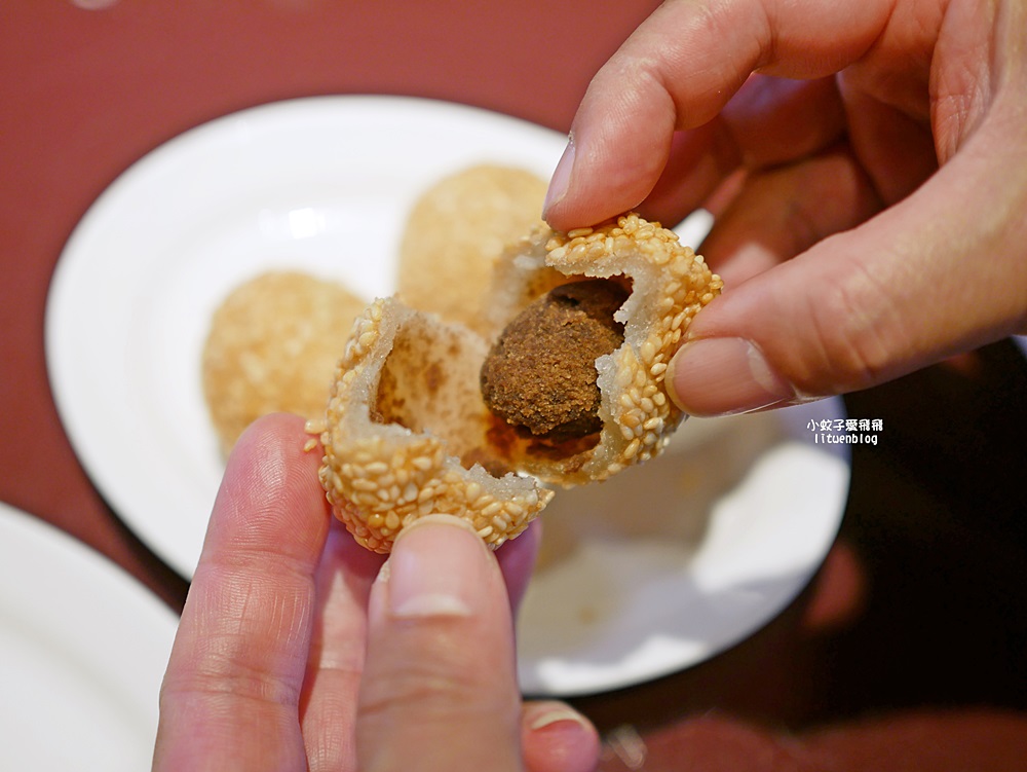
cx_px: 514
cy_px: 386
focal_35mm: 50
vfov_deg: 29.1
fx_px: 1484
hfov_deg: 38.2
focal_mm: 25
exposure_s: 1/250
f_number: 1.8
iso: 200
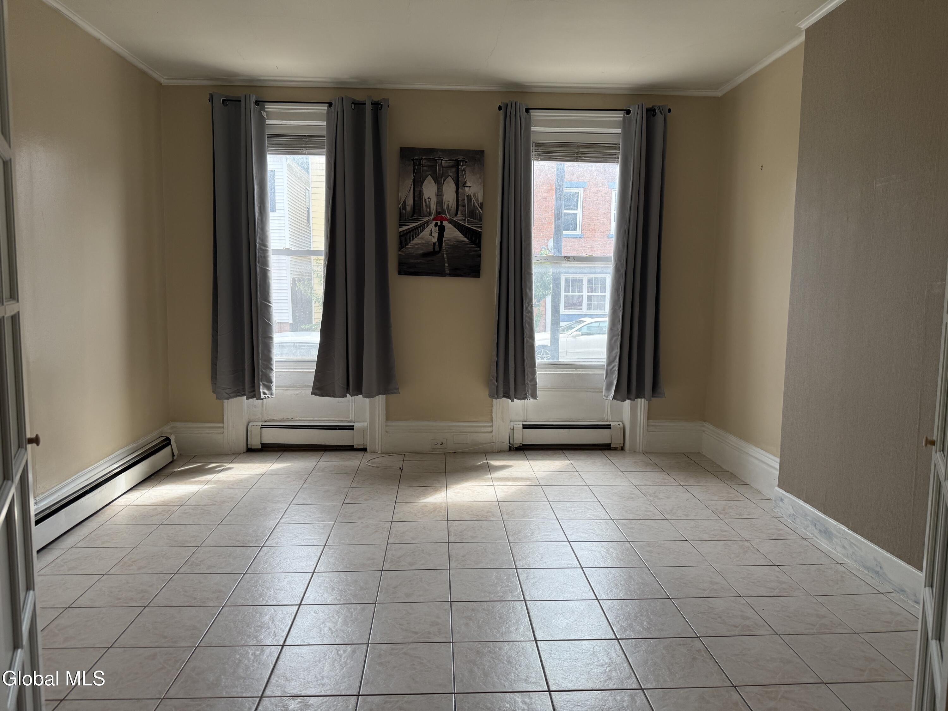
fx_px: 657
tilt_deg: -4.7
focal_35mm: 24
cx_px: 474
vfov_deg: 56.8
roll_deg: -1.9
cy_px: 356
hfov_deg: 71.6
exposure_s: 1/602
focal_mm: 6.76
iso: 80
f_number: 1.78
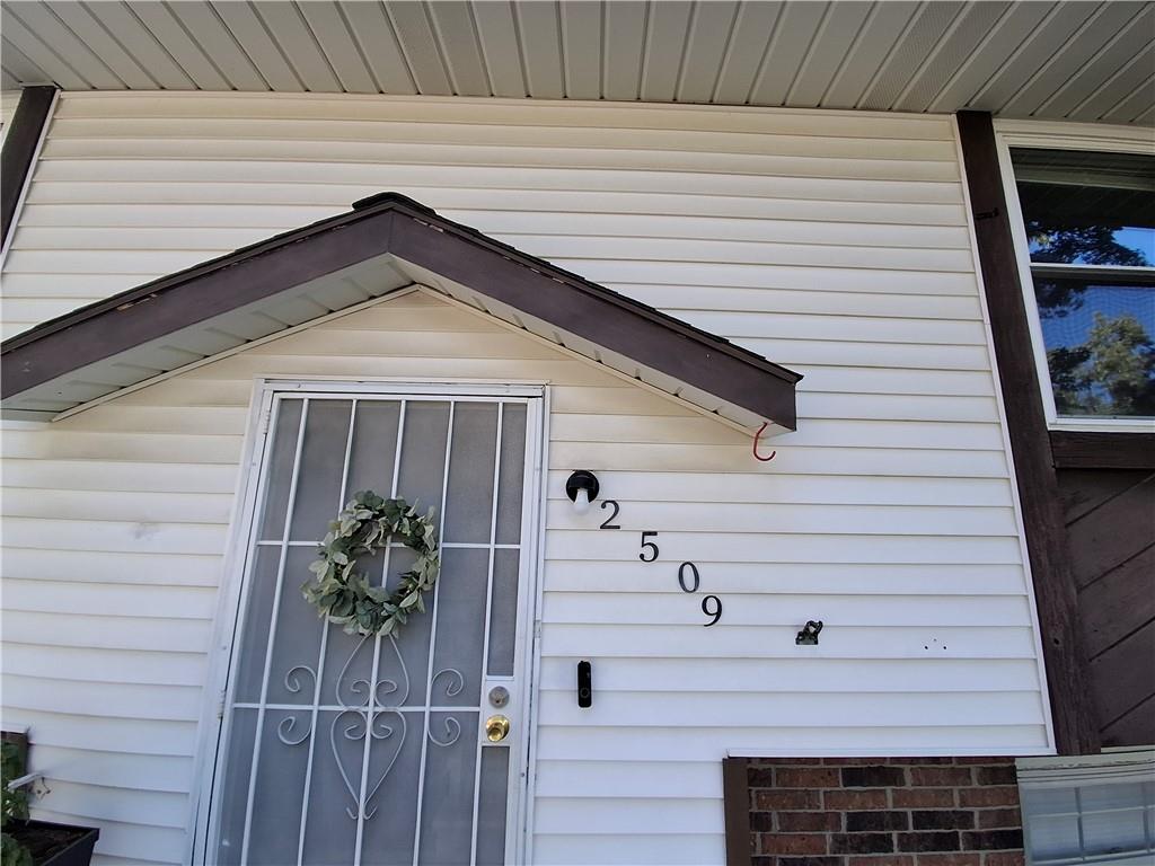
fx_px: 534
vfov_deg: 78.1
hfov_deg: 94.5
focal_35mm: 16
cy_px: 433
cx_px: 578
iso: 40
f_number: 2.2
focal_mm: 1.64
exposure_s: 1/169
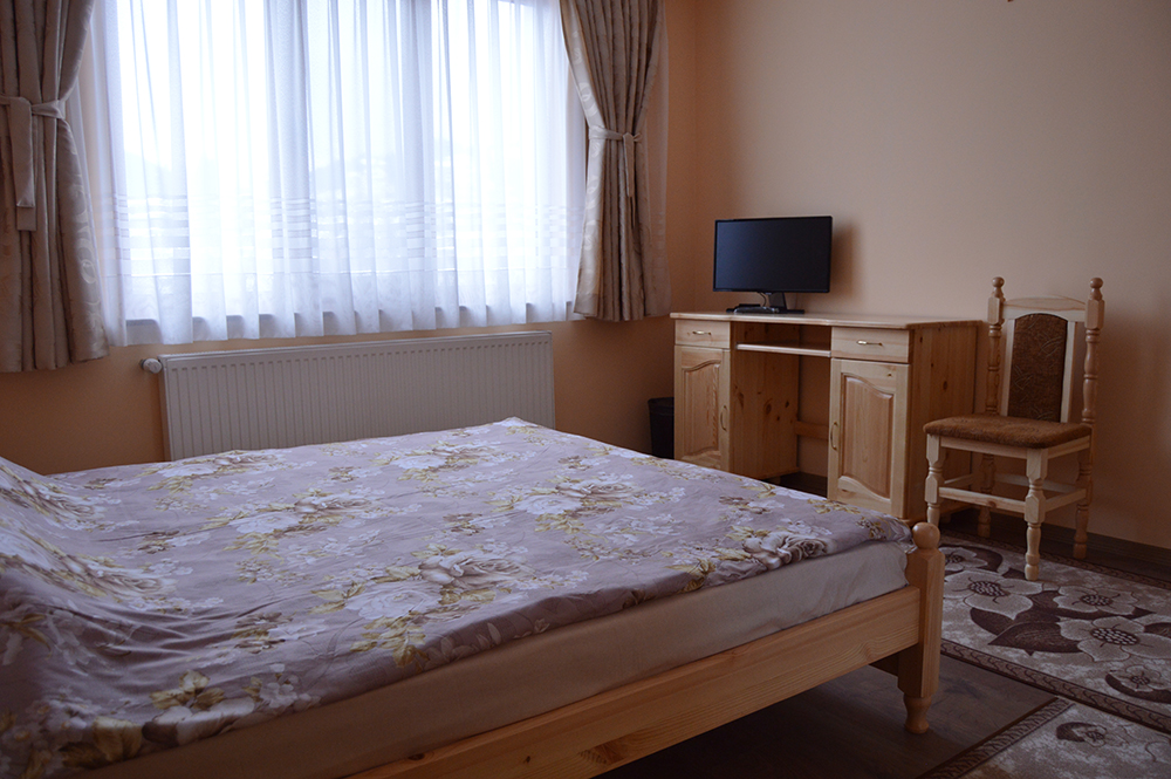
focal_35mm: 27
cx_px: 586
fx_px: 878
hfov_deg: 67.4
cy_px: 390
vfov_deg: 47.9
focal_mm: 18
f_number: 4
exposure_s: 1/60
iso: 400
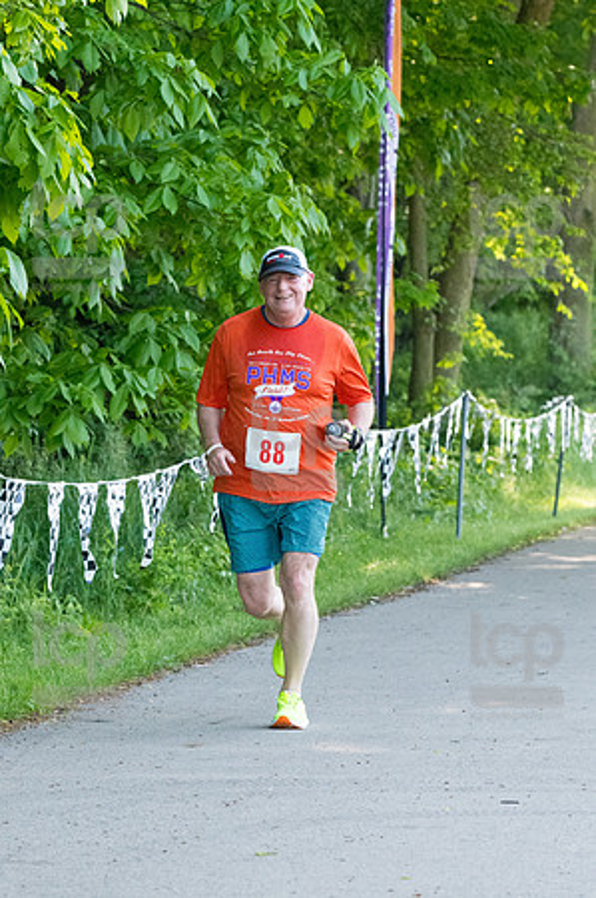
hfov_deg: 7.5
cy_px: 449
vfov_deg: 11.2
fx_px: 4555
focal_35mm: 183
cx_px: 298
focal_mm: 122
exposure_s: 1/1600
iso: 4000
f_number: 5.6
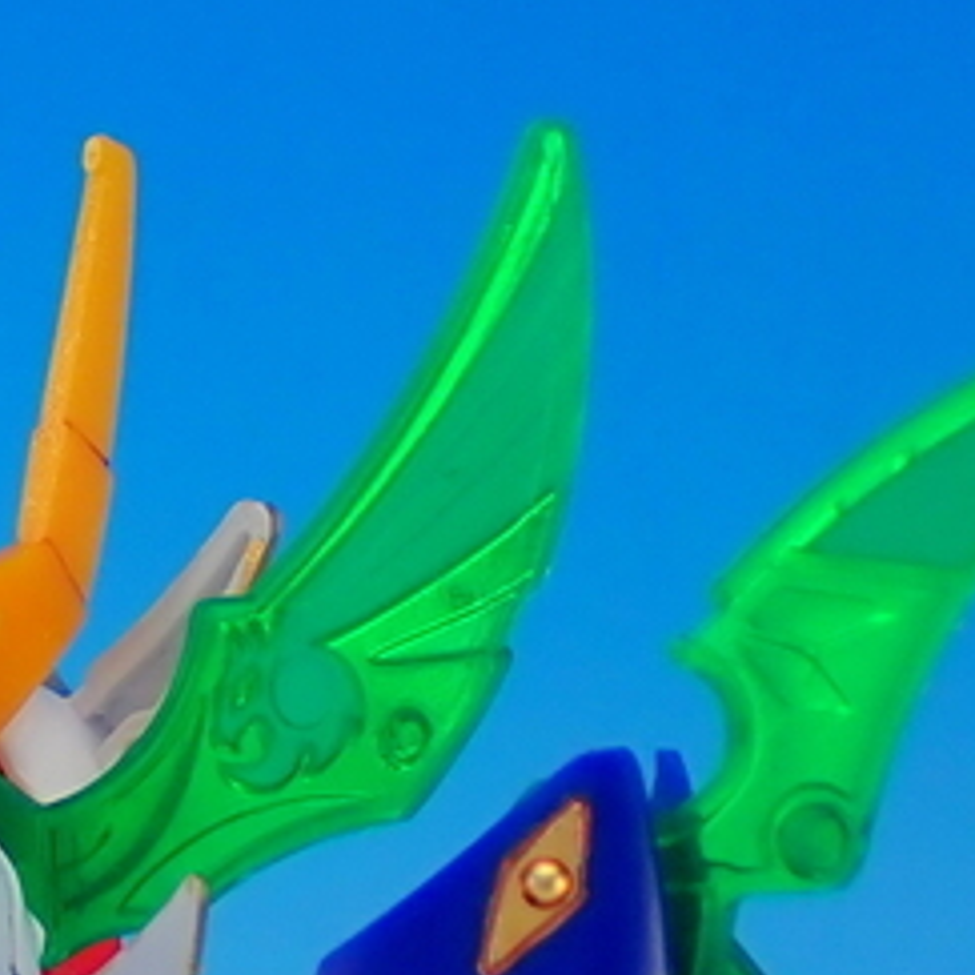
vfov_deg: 6.1
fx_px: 9146
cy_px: 1296
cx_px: -365
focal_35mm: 287
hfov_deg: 6.1
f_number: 4.1
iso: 100
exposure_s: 1/30
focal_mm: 13.65
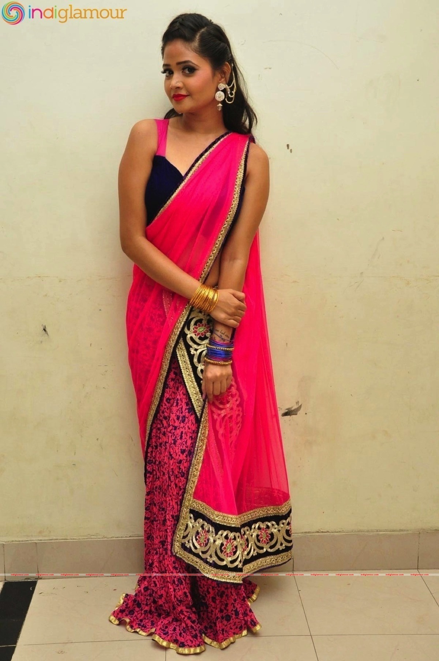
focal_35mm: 45
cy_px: 330
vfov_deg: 43.6
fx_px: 825
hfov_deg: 29.8
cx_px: 220
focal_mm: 30
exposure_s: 1/125
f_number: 7.1
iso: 1600
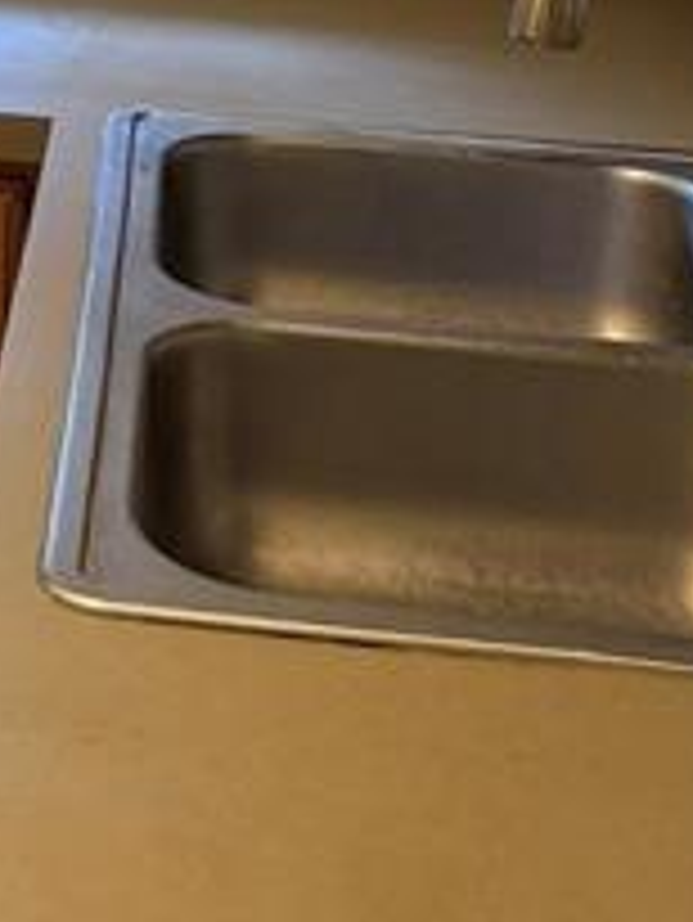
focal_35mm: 90
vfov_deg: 19.9
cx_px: -252
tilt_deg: -8.8
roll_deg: -1.5
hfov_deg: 15.5
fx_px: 2400
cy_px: -297
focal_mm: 6.76
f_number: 1.78
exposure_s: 1/60
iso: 320
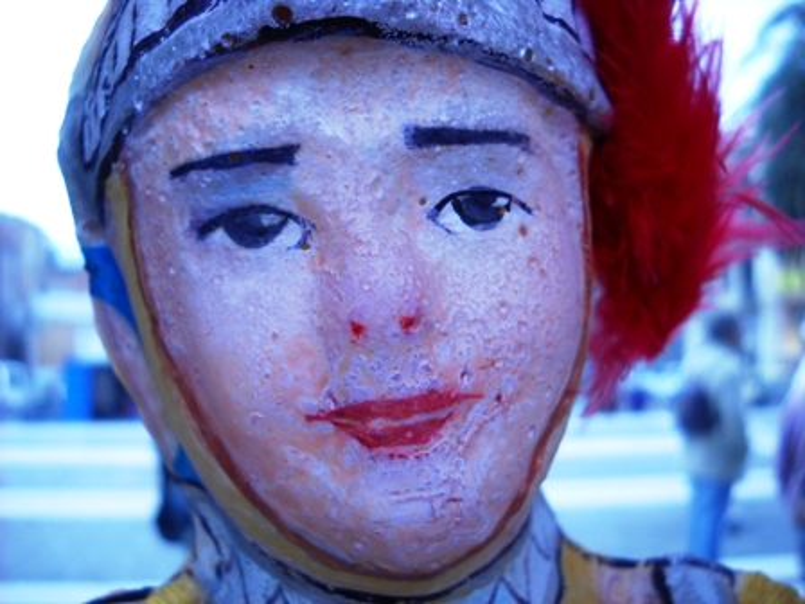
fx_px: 953
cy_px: 302
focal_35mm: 41
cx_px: 402
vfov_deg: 35.1
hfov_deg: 45.8
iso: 191
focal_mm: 6.72
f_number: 3.1
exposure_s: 1/60
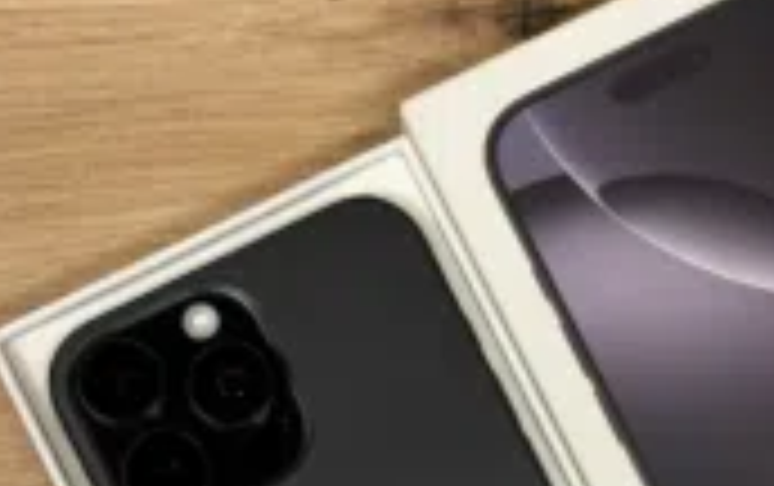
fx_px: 2492
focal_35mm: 118
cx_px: 558
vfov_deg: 11.0
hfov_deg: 17.6
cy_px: 486
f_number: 1.78
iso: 160
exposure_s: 1/50
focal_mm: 6.76
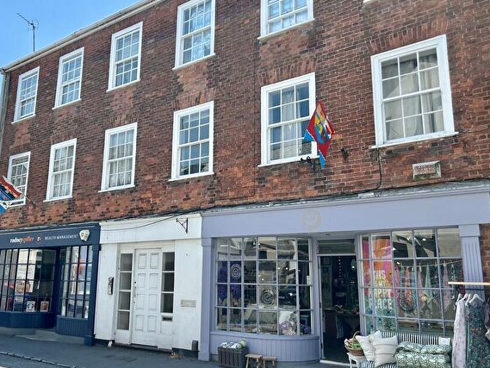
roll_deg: -0.8
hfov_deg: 56.7
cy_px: 182
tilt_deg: +11.6
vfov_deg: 44.2
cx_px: 224
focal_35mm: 32
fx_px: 453
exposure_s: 1/1901
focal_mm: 5.7
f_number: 1.5
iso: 50
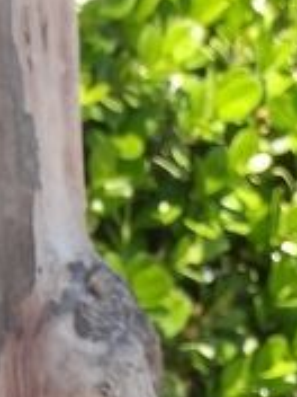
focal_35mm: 1011
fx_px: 11566
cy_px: 857
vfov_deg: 2.0
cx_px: 308
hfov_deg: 1.5
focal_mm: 39.8
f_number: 4.5
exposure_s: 1/139
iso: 100
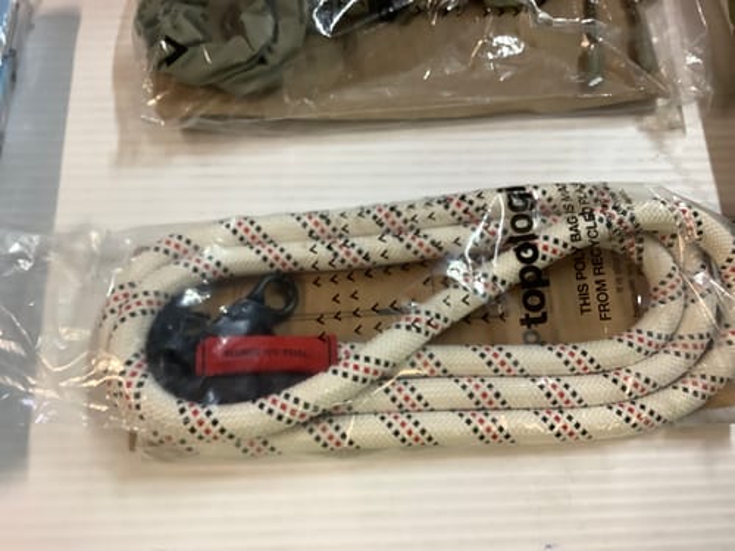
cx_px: 368
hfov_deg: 58.4
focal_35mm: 31
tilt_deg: -70.4
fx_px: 658
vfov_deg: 45.4
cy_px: 276
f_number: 2.4
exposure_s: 1/50
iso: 160
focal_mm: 3.3
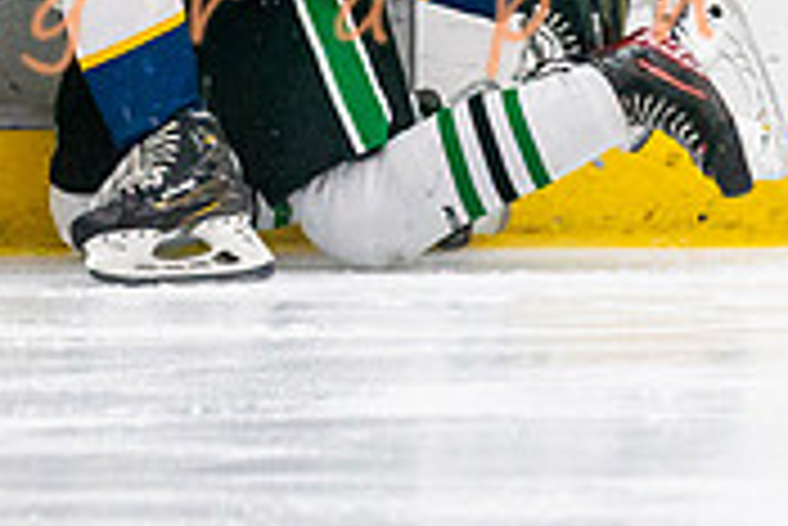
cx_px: -289
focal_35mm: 988
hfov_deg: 2.1
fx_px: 21644
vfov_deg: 1.4
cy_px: -187
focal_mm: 200
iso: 3200
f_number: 2.8
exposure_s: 1/1250
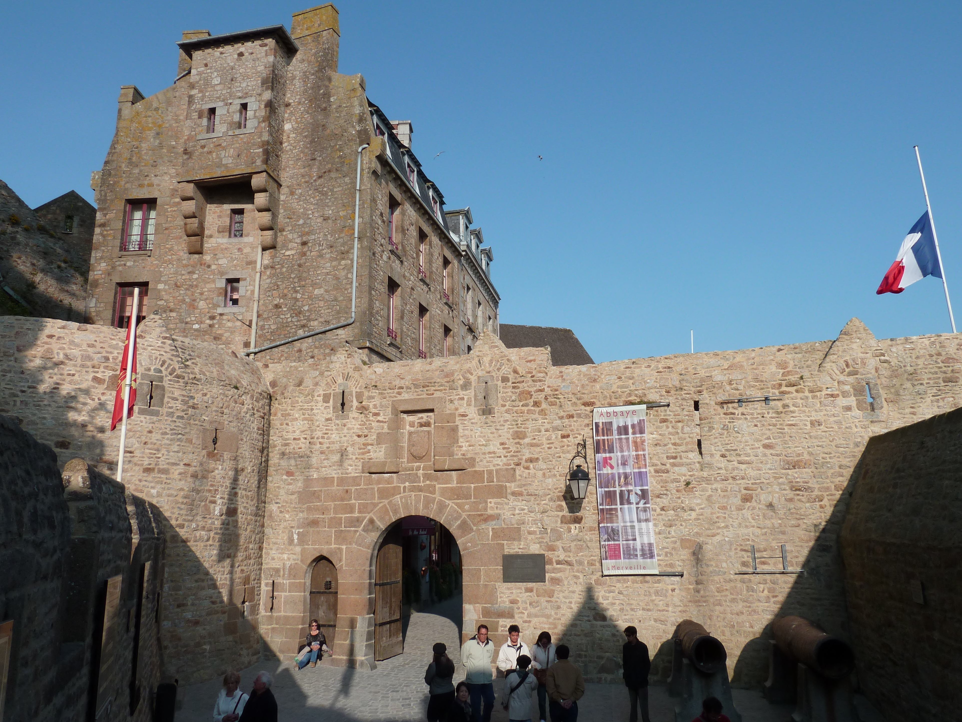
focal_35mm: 26
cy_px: 347
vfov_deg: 53.1
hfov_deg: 67.3
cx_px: 484
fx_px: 723
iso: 80
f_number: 4.5
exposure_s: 1/500
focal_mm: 4.1
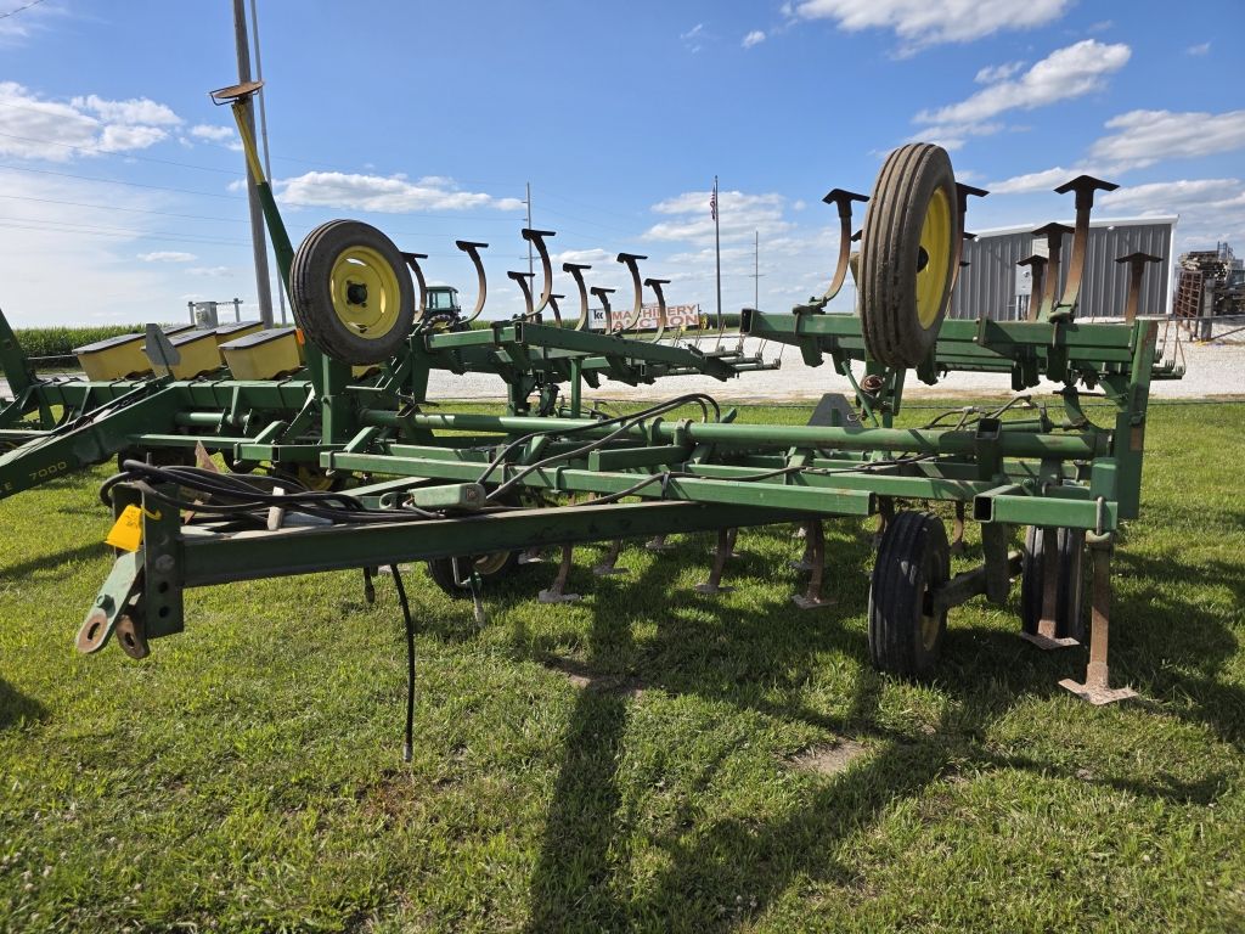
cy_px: 467
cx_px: 622
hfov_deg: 73.9
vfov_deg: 58.9
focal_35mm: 23
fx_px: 827
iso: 80
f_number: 1.7
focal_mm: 6.3
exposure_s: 1/6150
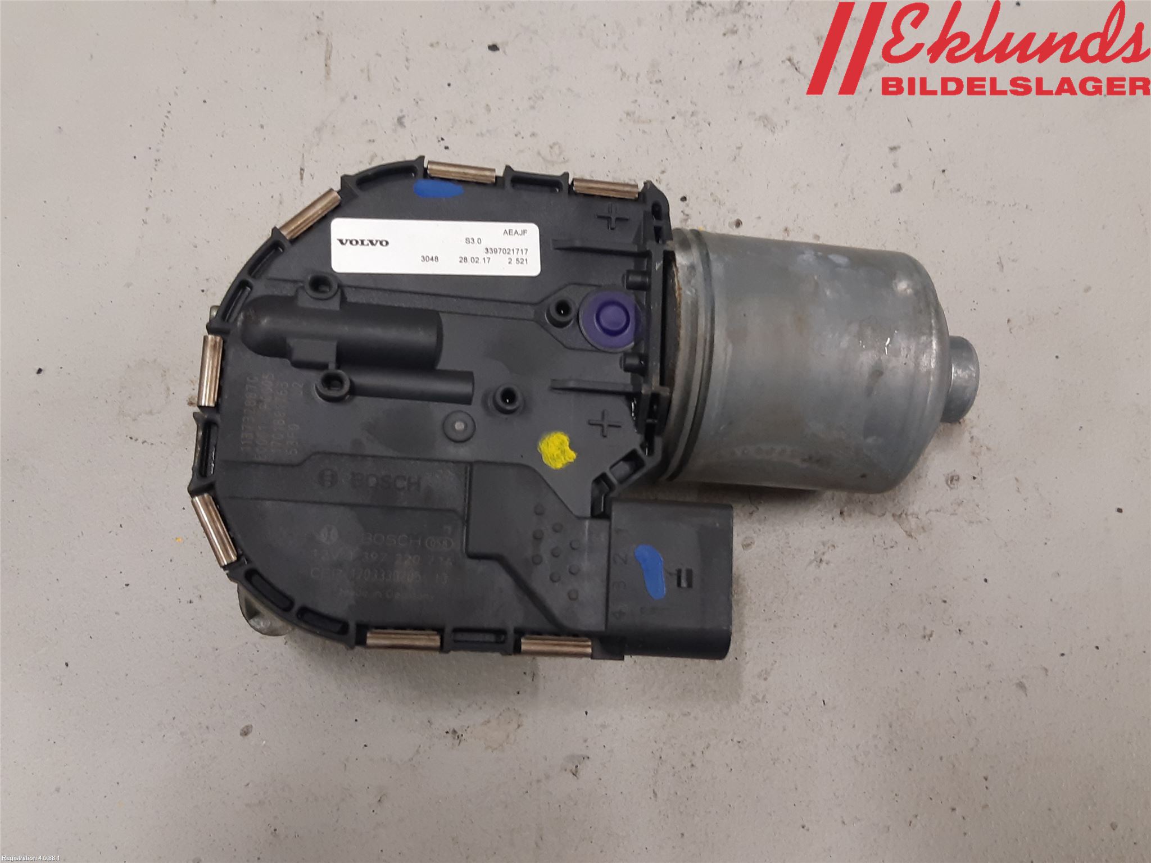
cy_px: 432
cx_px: 576
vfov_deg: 53.1
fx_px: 865
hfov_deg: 67.3
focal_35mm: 26
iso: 160
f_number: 1.7
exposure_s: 1/50
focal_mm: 3.93
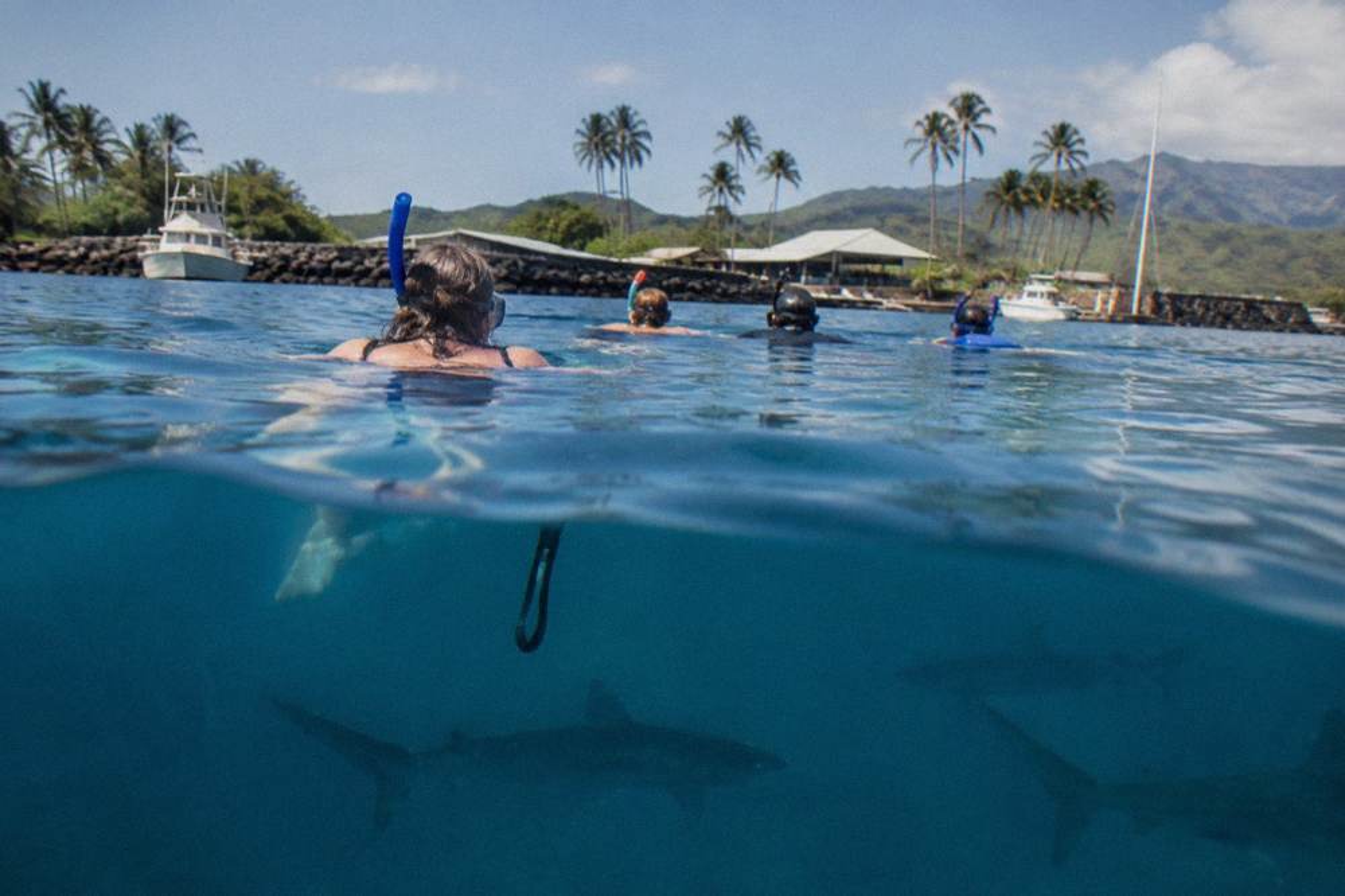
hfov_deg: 48.5
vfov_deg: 33.4
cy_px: 448
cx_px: 672
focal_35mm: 40
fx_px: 1494
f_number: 11
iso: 400
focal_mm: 40
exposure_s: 1/200
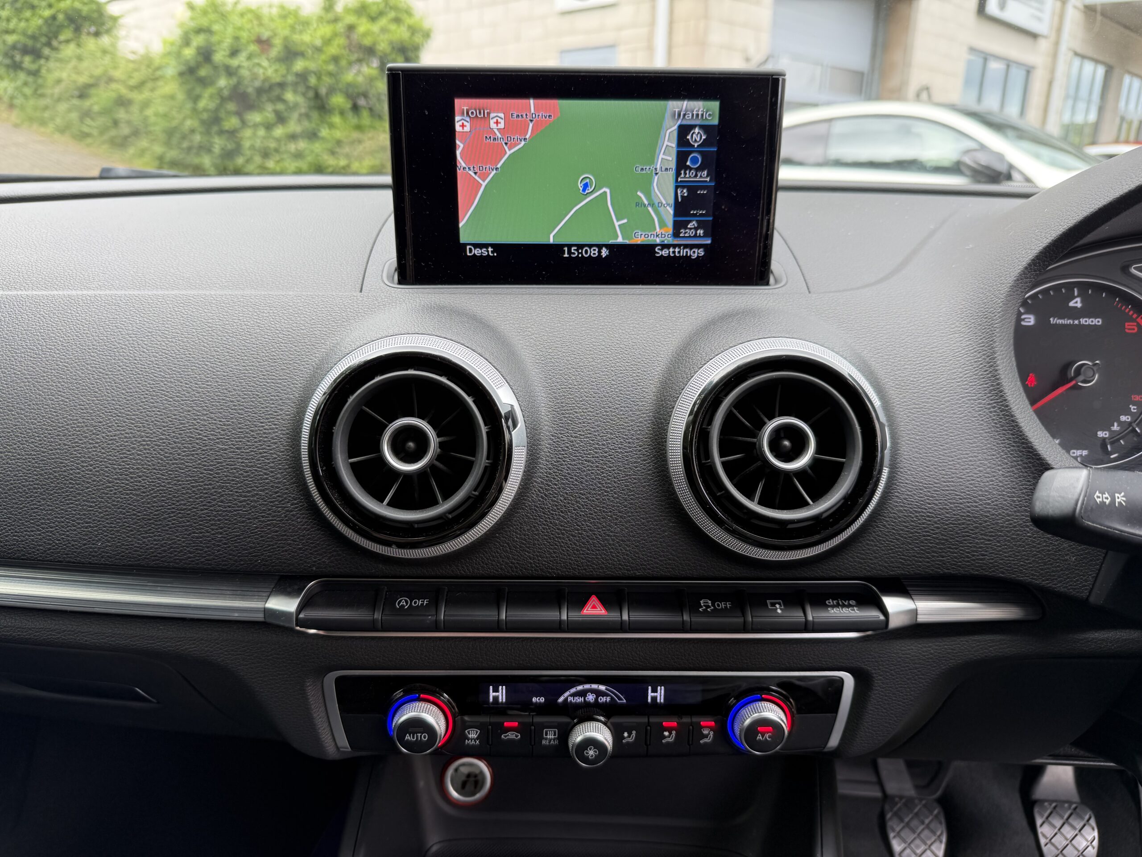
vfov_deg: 56.8
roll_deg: -1.4
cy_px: 428
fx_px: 792
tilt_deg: -16.6
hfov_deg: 71.6
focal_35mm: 24
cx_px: 571
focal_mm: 6.76
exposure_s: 1/180
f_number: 1.78
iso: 80
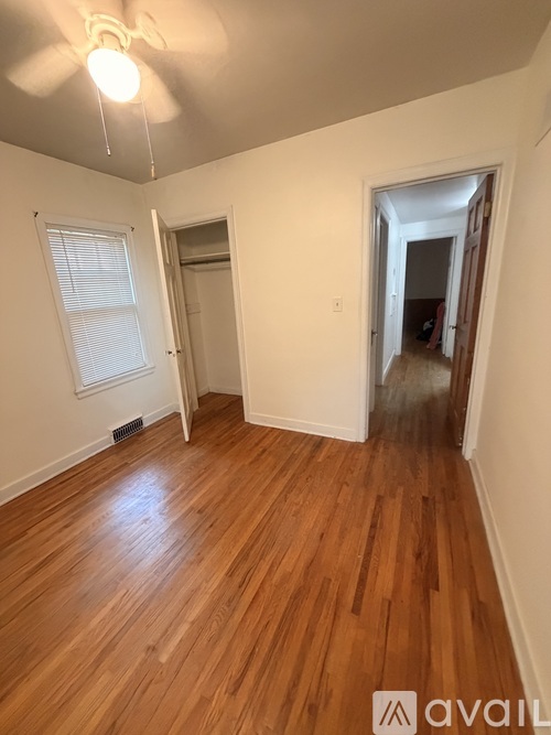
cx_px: 276
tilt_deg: -15.5
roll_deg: +3.5
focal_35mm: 14
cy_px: 368
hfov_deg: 85.7
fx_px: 297
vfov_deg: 102.1
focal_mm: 2.22
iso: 800
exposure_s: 1/60
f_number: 2.2
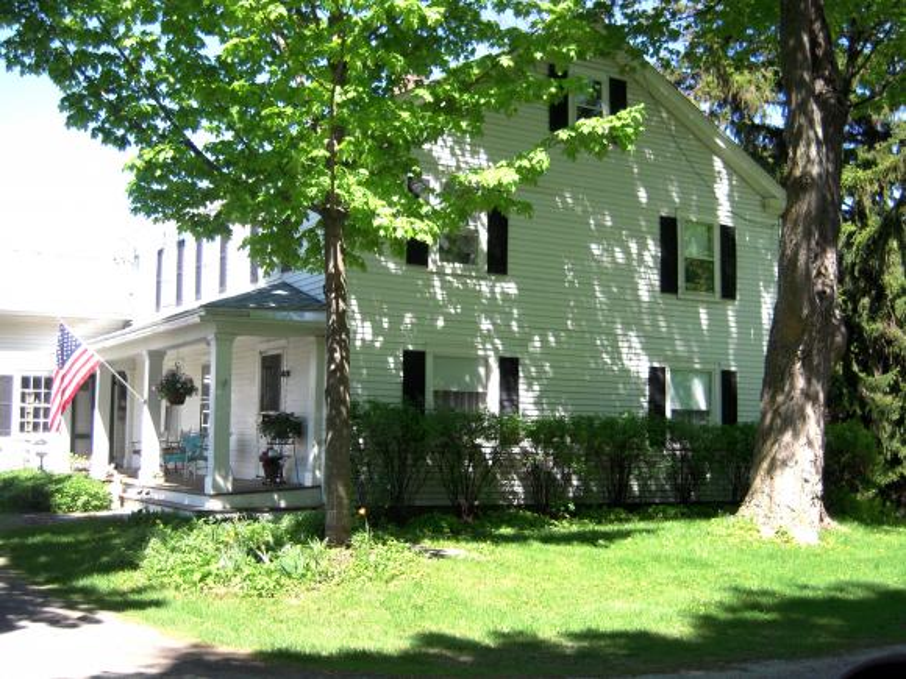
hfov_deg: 42.1
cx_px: 453
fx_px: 1178
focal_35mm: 45
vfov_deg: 32.2
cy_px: 340
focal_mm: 8.1
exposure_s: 1/320
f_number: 3.3
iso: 100
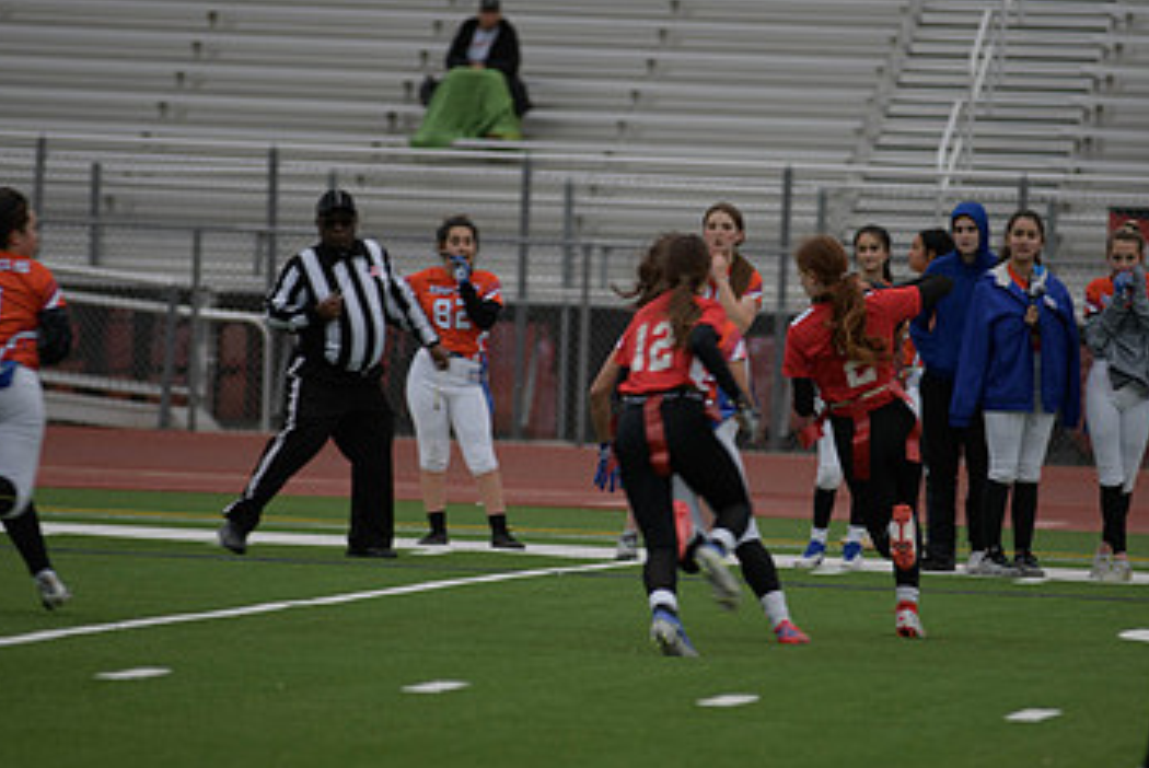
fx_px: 10573
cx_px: 666
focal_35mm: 331
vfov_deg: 4.2
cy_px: 340
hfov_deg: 6.2
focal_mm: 200
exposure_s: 1/200
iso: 90
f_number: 2.8
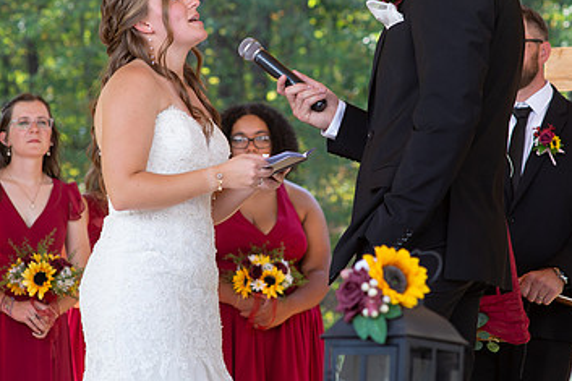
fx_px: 2398
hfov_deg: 13.6
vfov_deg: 9.1
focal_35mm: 151
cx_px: 300
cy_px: 137
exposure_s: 1/320
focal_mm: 85
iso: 400
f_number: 5
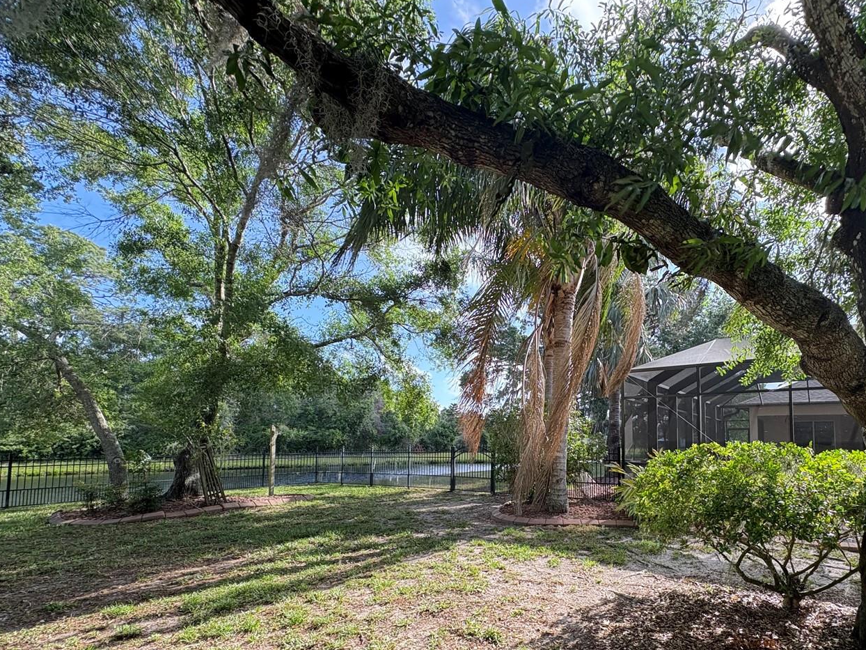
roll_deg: -0.4
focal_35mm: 18
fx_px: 450
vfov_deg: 70.3
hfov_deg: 85.7
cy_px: 410
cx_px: 552
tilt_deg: +3.8
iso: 64
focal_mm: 2.22
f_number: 2.2
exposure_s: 1/264
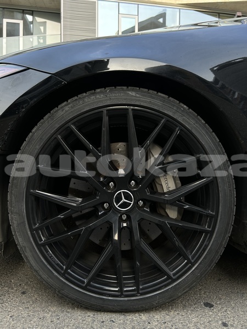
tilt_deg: -1.8
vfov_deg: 67.3
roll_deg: -0.7
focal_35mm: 26
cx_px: 124
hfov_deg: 53.1
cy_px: 164
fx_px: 247
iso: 50
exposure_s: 1/171
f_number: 1.5
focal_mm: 5.7
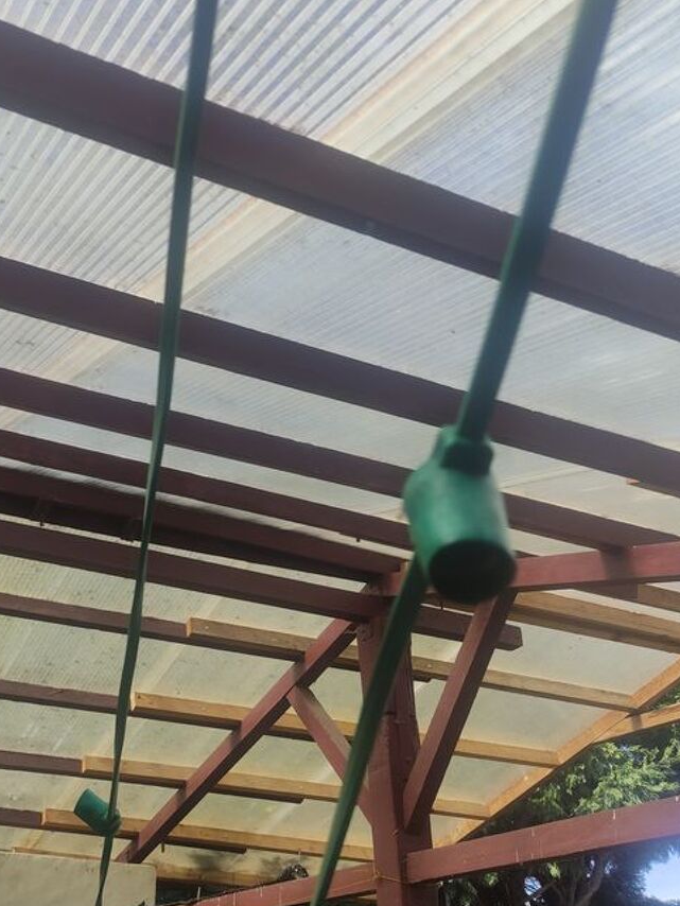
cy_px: 450
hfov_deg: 36.2
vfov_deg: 47.9
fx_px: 1021
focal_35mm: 39
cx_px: 196
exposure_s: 1/816
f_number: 1.89
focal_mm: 5.43
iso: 100
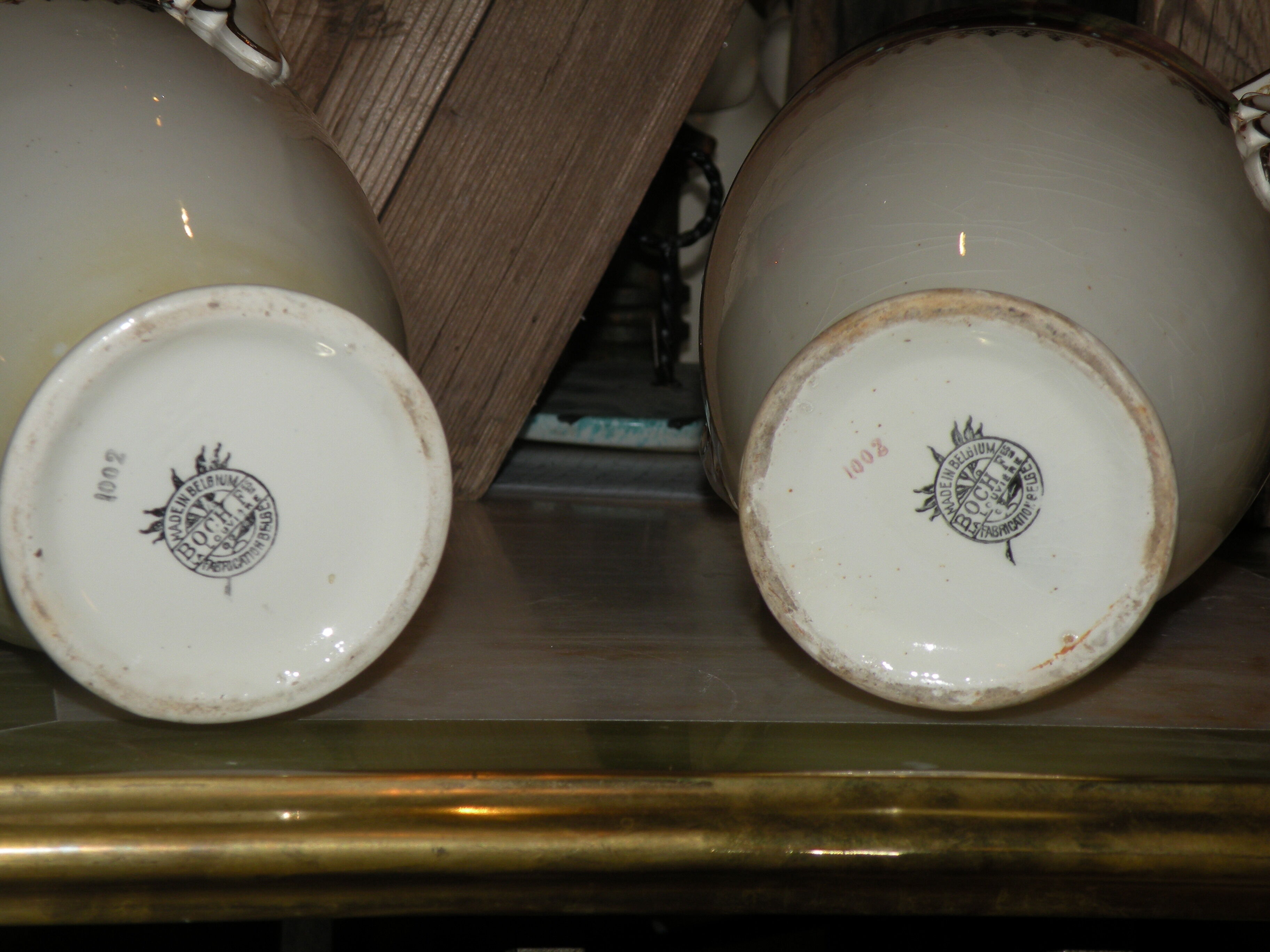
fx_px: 3706
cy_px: 476
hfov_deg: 19.4
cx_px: 635
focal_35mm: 101
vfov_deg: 14.6
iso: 64
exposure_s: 1/60
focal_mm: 17.9
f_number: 4
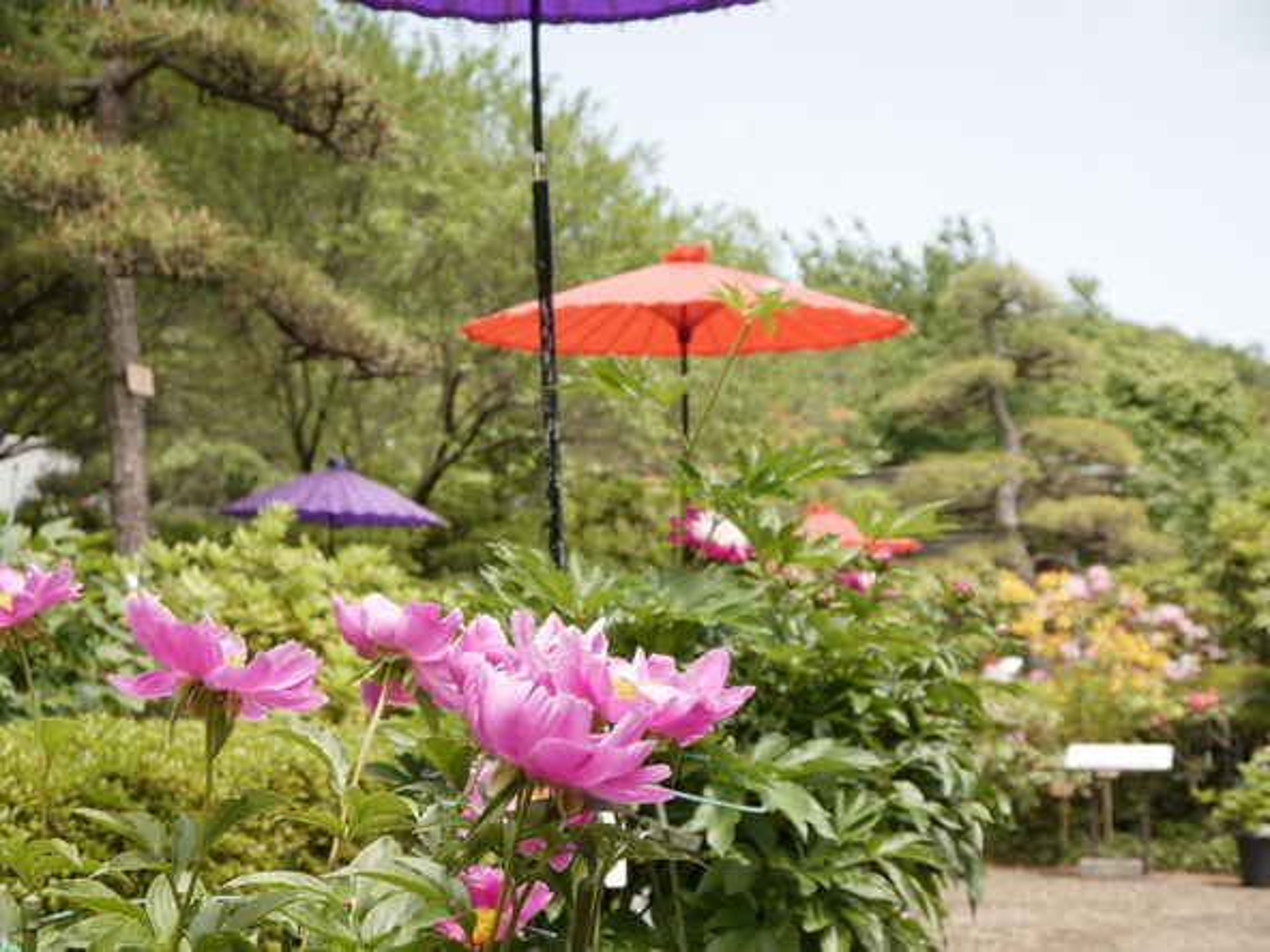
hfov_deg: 36.8
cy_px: 476
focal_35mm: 52
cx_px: 635
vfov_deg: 28.0
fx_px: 1908
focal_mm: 26
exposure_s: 1/400
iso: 160
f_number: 5
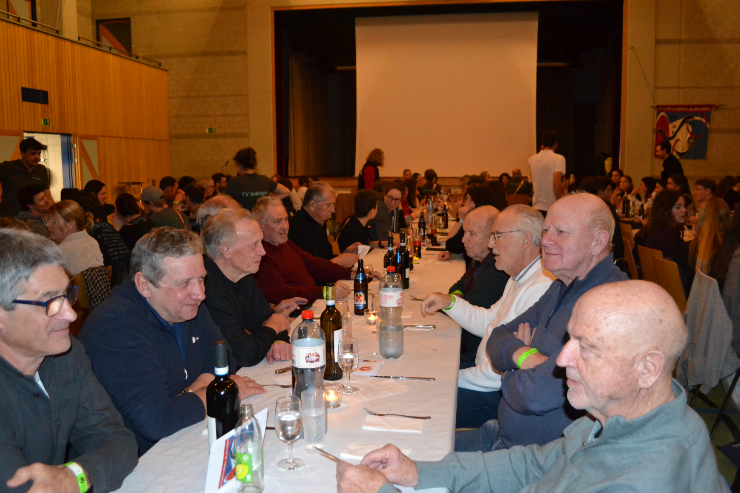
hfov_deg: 61.9
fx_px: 617
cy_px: 246
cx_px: 370
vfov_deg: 43.6
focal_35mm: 30
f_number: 3.8
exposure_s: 1/60
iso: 3200
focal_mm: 20
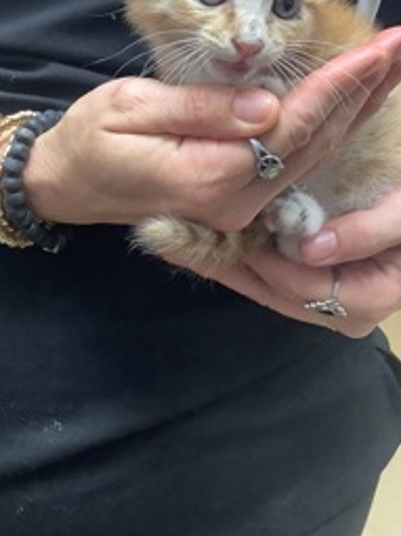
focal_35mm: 51
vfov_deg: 37.1
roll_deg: -10.1
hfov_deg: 28.5
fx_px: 788
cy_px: 177
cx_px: 242
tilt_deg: -8.1
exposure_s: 1/60
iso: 320
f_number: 2.4
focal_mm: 3.3
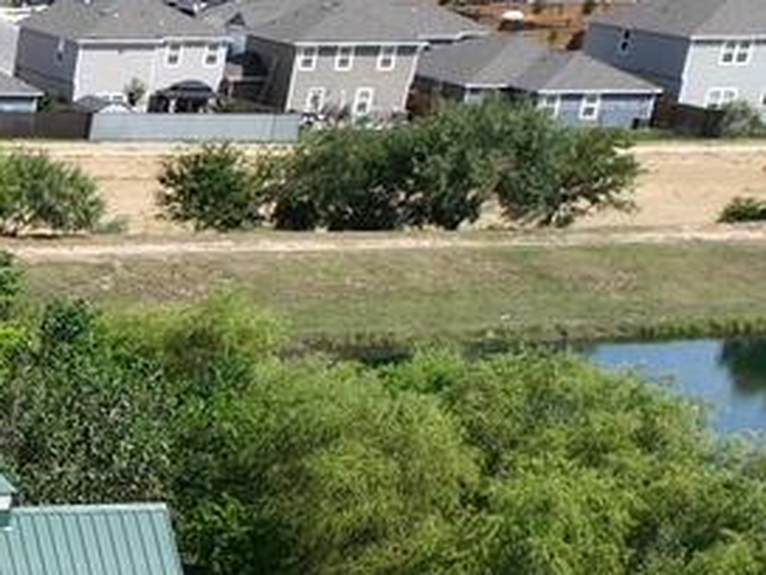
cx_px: -1052
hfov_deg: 12.4
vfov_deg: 10.9
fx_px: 2810
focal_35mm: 127
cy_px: 1049
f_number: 2.8
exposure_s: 1/1600
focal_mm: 12.29
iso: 100
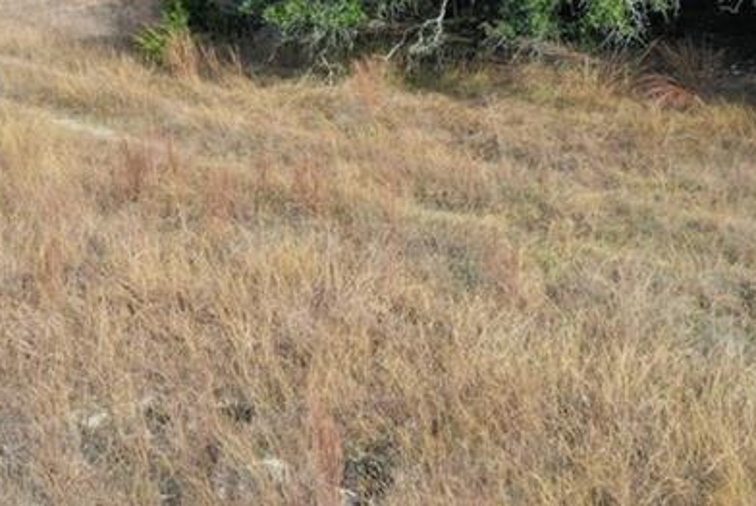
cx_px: 374
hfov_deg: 27.7
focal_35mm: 73
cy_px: -99
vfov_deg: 17.8
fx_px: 1534
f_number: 5.6
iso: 100
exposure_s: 1/320
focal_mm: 10.26
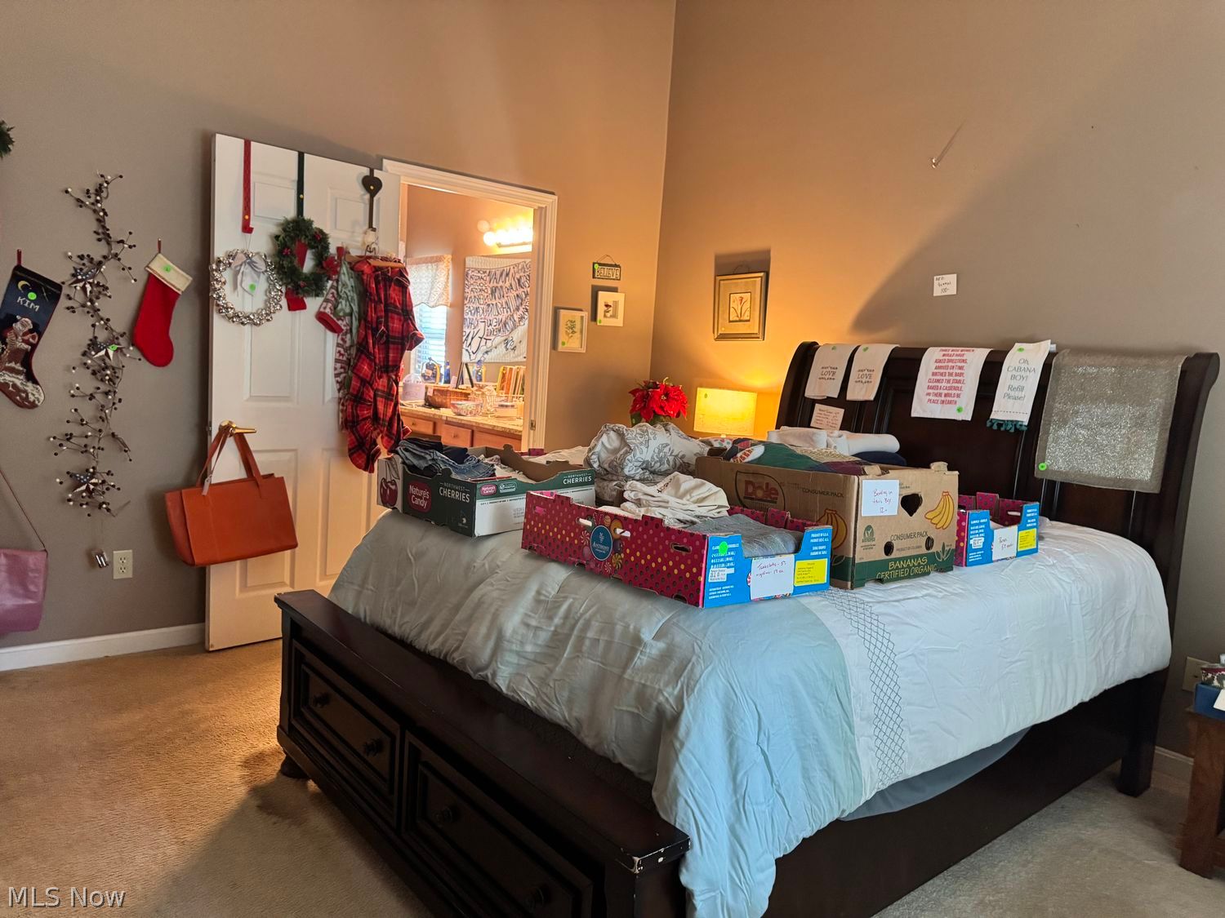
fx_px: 849
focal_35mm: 24
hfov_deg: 71.6
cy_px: 459
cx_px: 612
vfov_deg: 56.8
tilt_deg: -7.0
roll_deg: -3.7
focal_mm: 6.76
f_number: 1.78
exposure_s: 1/60
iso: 500
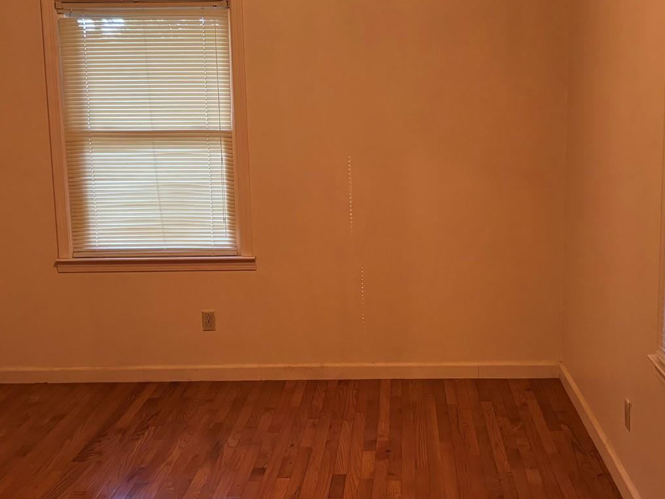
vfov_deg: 28.0
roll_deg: +0.4
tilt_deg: -10.5
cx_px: 386
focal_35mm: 52
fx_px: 999
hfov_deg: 36.7
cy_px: 253
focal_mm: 5.96
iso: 320
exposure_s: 1/60
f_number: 1.6
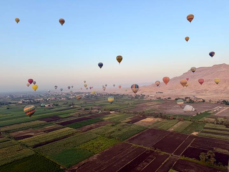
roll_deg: +1.4
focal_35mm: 24
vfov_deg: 56.8
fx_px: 159
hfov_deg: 71.6
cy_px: 86
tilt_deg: -0.1
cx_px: 114
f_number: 1.78
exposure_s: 1/1122
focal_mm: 6.76
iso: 80
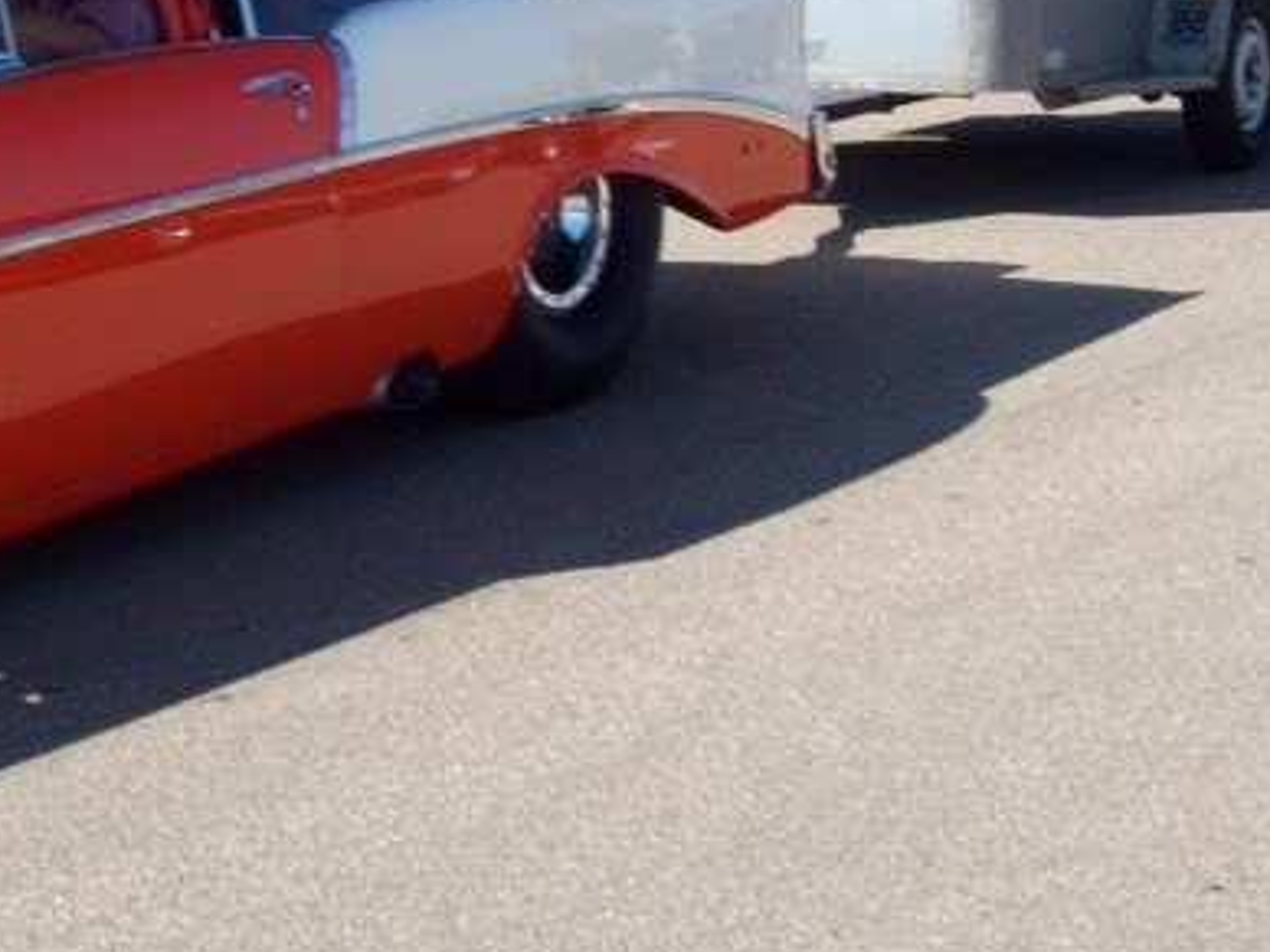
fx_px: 3485
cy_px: 28
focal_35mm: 95
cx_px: 445
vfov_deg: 15.3
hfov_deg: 20.6
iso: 80
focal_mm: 6
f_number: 4.8
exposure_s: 1/350
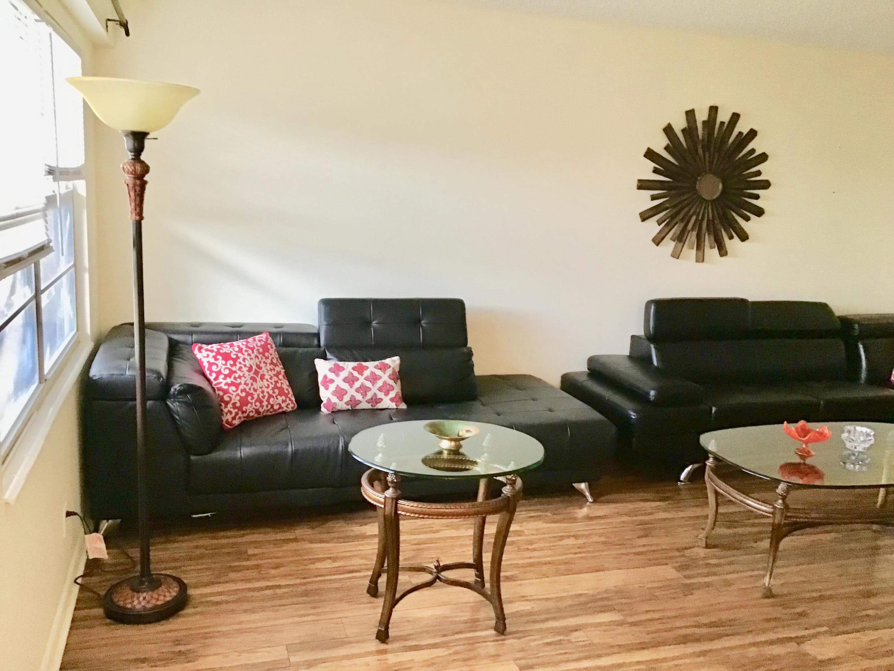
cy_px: 336
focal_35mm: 31
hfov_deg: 58.4
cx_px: 447
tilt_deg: -9.0
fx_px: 801
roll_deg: -2.7
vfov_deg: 45.4
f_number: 2.4
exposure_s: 1/30
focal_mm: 3.3
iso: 160
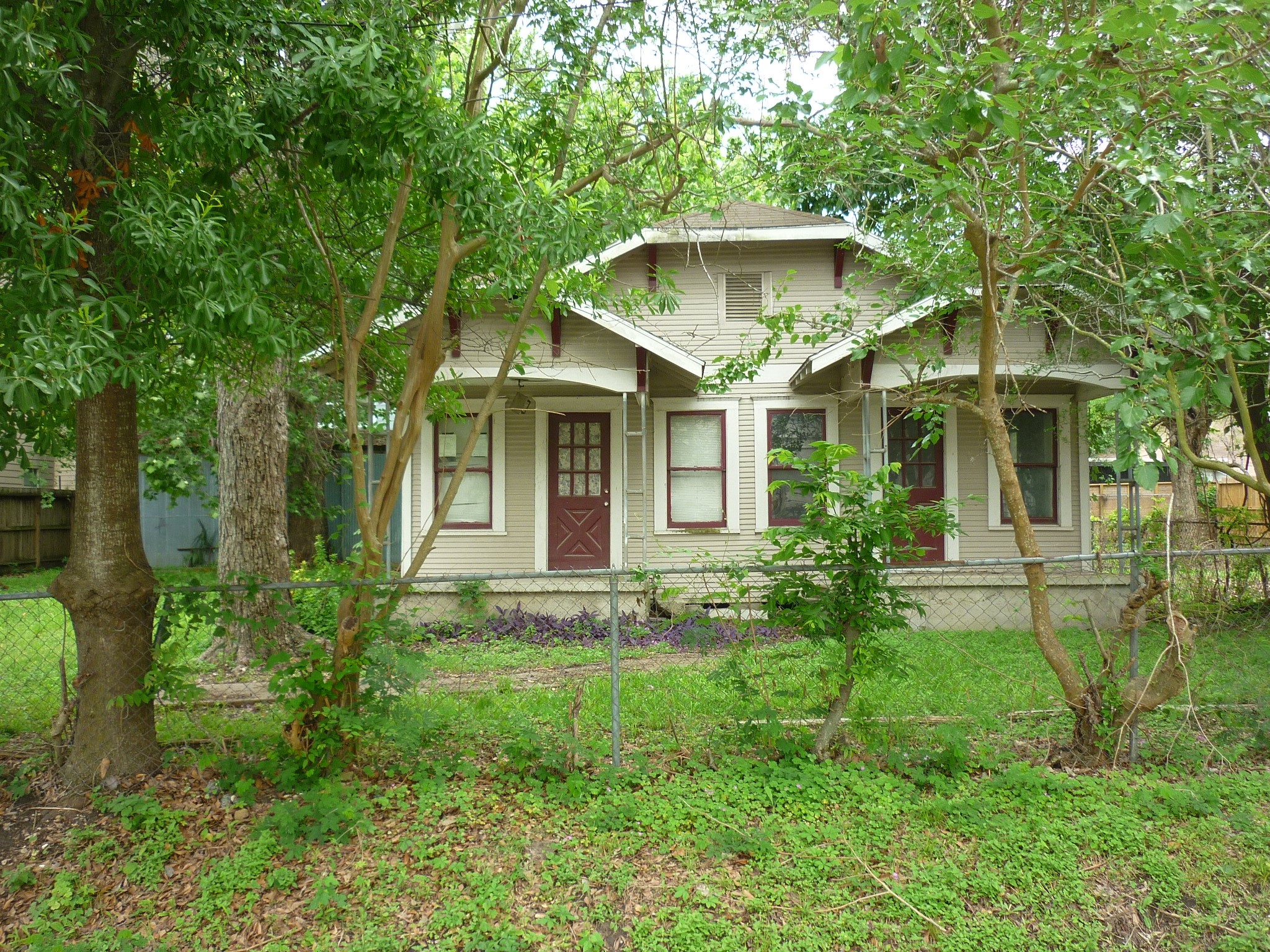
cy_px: 476
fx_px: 1211
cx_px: 635
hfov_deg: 55.4
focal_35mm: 33
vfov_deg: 42.9
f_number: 2.8
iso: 80
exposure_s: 1/125
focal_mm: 5.5
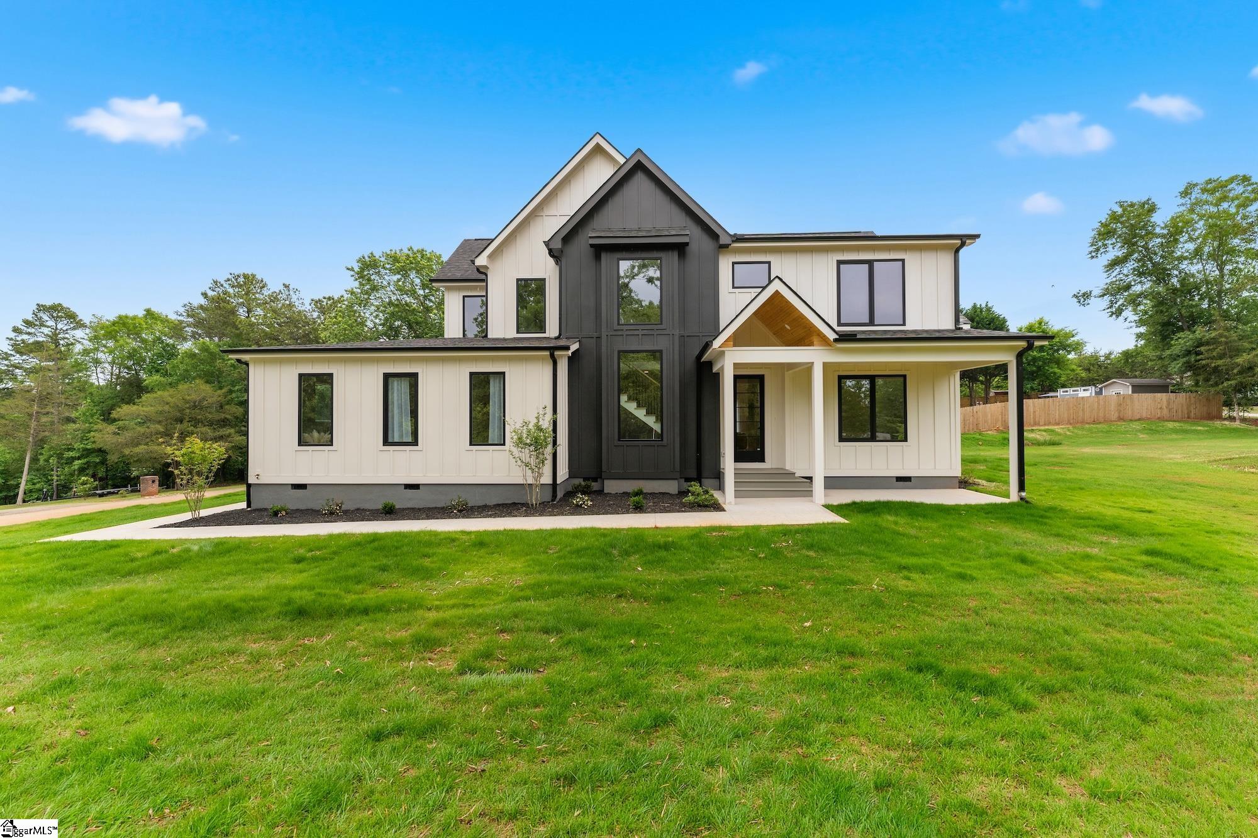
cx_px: 629
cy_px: 419
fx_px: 489
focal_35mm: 14
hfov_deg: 104.3
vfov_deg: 81.2
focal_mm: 14
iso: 400
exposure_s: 1/1600
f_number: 6.3
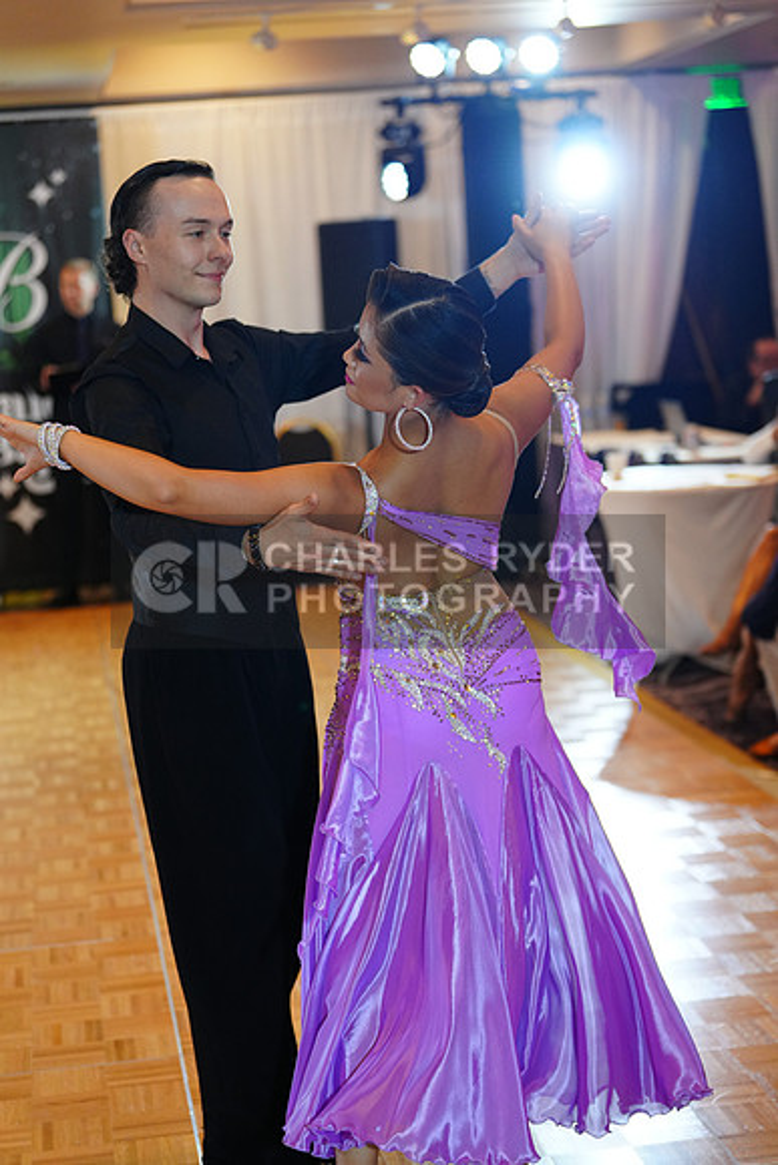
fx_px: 2268
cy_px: 582
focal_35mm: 70
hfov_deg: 19.5
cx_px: 389
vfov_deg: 28.8
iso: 2000
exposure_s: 1/400
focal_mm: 70
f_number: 2.8
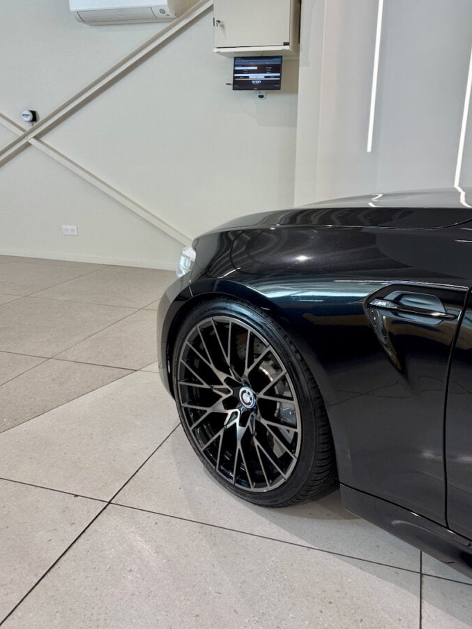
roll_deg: -1.3
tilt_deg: -19.8
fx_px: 509
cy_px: 313
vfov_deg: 63.4
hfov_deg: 49.6
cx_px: 266
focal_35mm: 28
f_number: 1.78
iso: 125
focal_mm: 6.76
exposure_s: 1/98
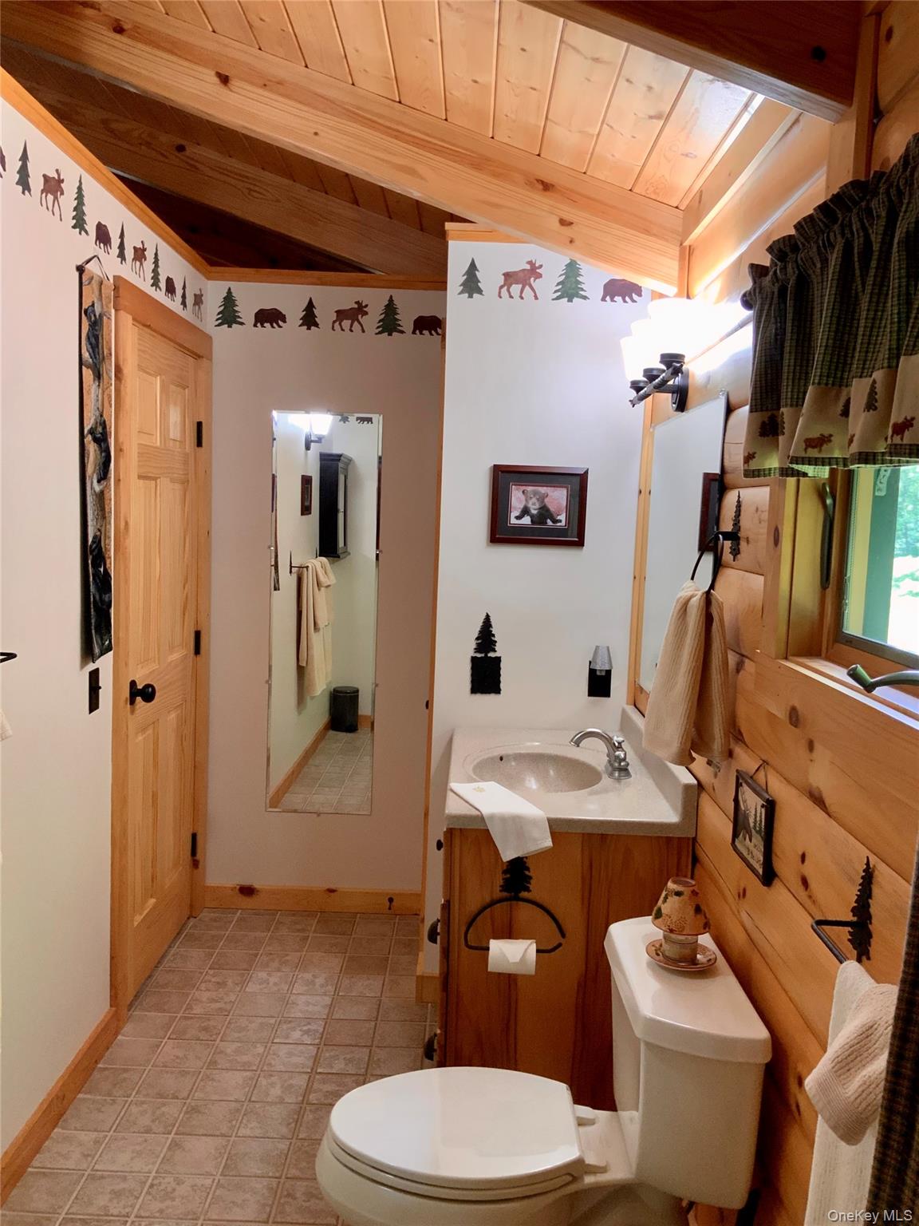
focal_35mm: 29
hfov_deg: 48.2
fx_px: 1027
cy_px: 613
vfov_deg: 61.7
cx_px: 460
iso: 125
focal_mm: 3
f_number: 1.8
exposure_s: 1/60
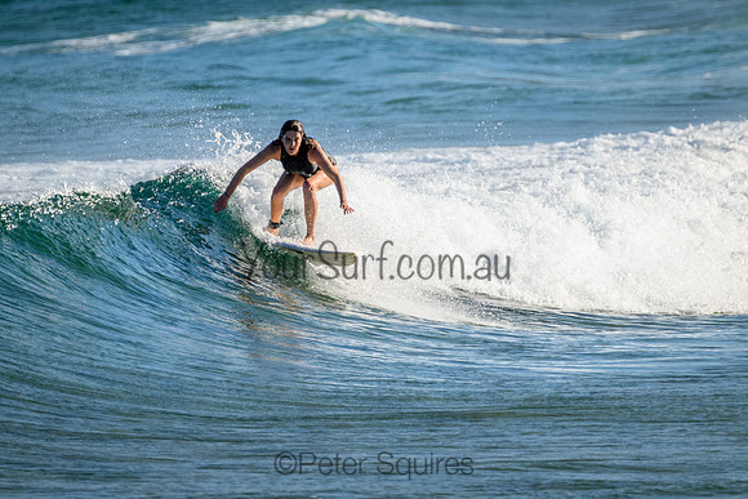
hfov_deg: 2.6
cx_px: 374
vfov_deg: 1.7
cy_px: 250
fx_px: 16625
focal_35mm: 800
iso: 1000
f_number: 11
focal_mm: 800
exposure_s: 1/2000
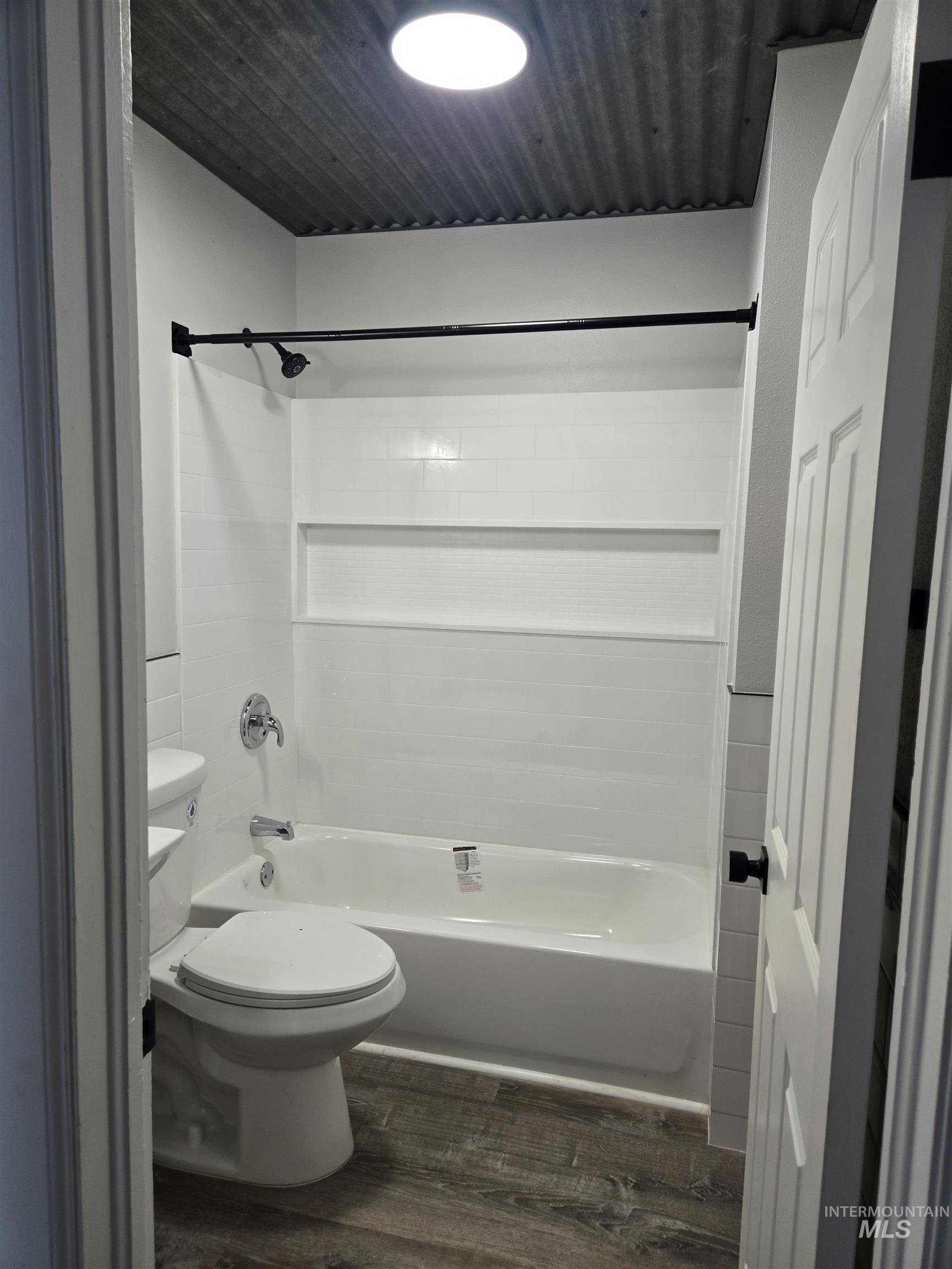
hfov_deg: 58.9
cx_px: 476
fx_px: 843
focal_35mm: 23
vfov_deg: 73.9
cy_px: 634
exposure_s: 1/120
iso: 64
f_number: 1.8
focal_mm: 5.4
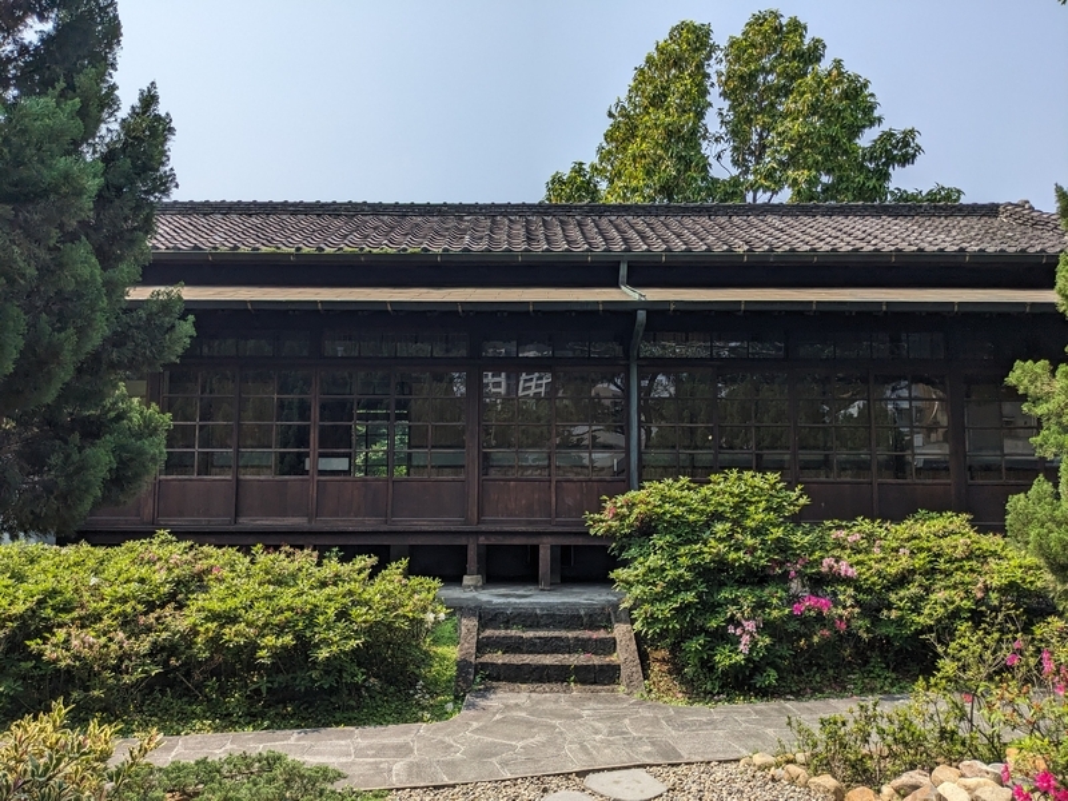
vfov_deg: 51.4
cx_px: 534
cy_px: 400
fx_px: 833
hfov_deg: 65.3
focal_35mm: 27
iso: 47
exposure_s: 1/3906
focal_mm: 4.38
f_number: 1.73
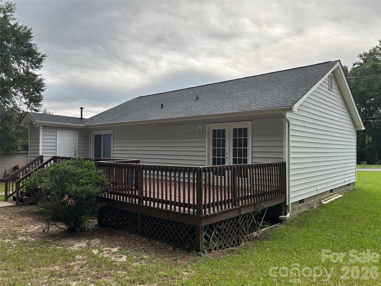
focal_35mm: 26
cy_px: 143
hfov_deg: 67.3
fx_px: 286
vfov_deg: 53.1
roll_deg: -0.2
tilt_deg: +0.3
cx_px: 190
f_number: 1.5
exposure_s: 1/2994
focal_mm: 5.7
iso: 50
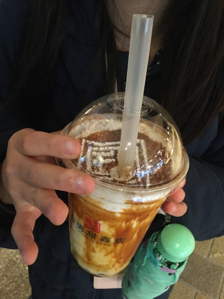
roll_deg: -1.8
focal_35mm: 31
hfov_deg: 45.4
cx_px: 112
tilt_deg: -41.5
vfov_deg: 58.4
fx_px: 267
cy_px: 150
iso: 200
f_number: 2.4
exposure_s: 1/15
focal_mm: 3.3
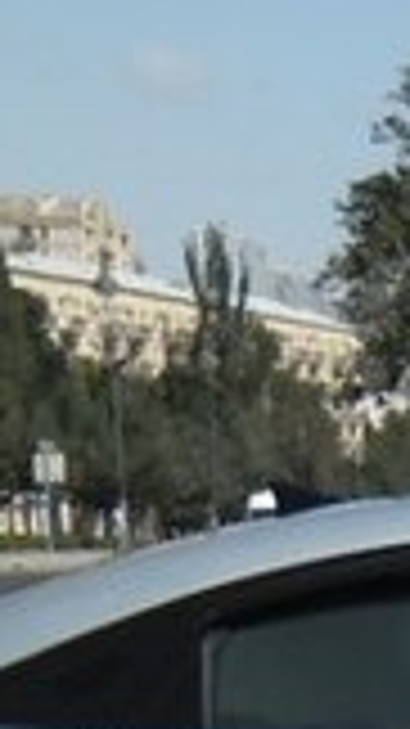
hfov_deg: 9.3
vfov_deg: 16.4
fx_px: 2322
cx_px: 865
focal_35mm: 120
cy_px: 1082
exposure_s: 1/173
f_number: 9
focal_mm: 4.9
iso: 80
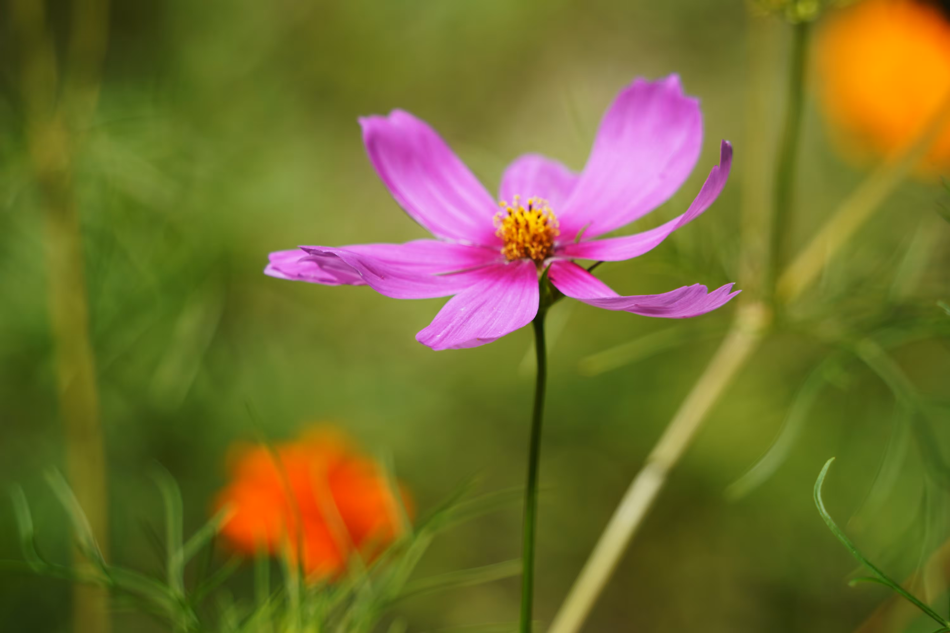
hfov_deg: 10.3
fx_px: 5277
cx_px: 475
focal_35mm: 200
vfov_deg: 6.9
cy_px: 316
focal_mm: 200
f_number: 6.3
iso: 100
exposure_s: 1/320
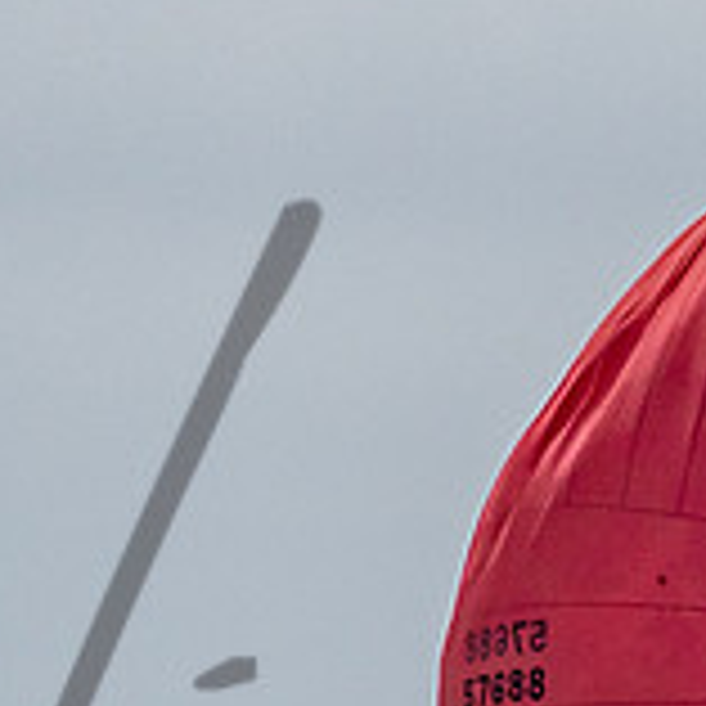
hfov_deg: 1.2
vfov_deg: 1.2
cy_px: 405
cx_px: 1093
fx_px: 34796
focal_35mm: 1508
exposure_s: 1/5000
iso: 200
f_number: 6.3
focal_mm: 200
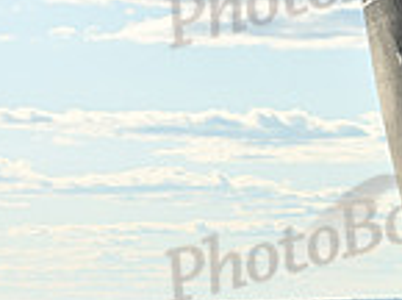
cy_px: 338
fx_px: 3128
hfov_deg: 7.2
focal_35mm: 270
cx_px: 701
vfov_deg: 5.5
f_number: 8
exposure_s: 1/1250
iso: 320
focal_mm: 70
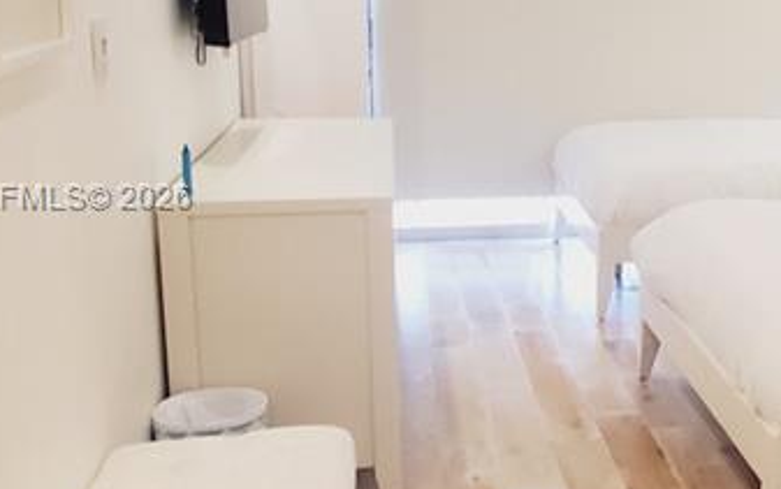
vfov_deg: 26.3
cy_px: 199
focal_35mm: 49
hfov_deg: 36.3
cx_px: 804
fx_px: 1043
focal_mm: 1.8
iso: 200
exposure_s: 1/60
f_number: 2.2
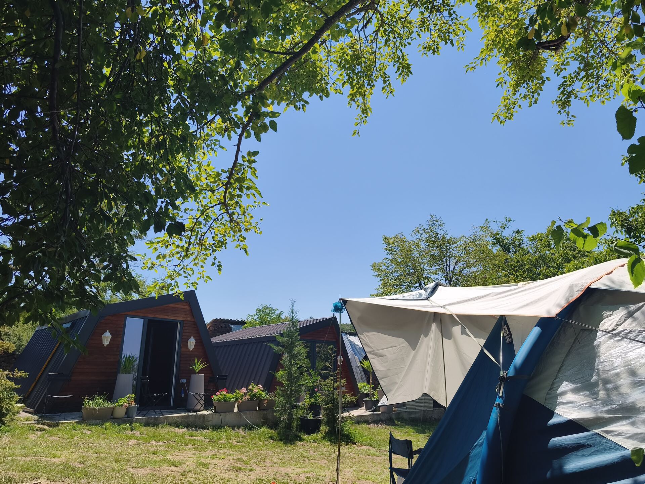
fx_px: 429
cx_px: 322
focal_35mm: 23
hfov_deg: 73.9
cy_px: 242
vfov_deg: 58.9
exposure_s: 1/1110
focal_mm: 6.06
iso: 50
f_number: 1.7
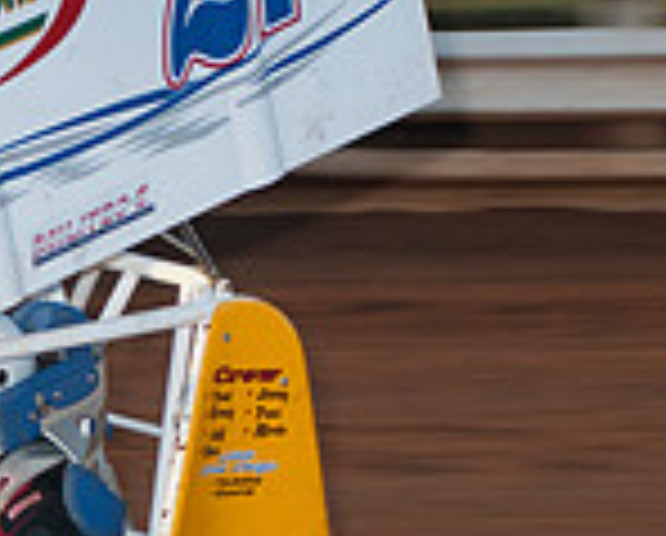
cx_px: -238
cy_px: 401
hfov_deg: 4.1
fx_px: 9362
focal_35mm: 474
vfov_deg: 3.3
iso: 200
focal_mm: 86
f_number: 4.5
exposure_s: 1/320
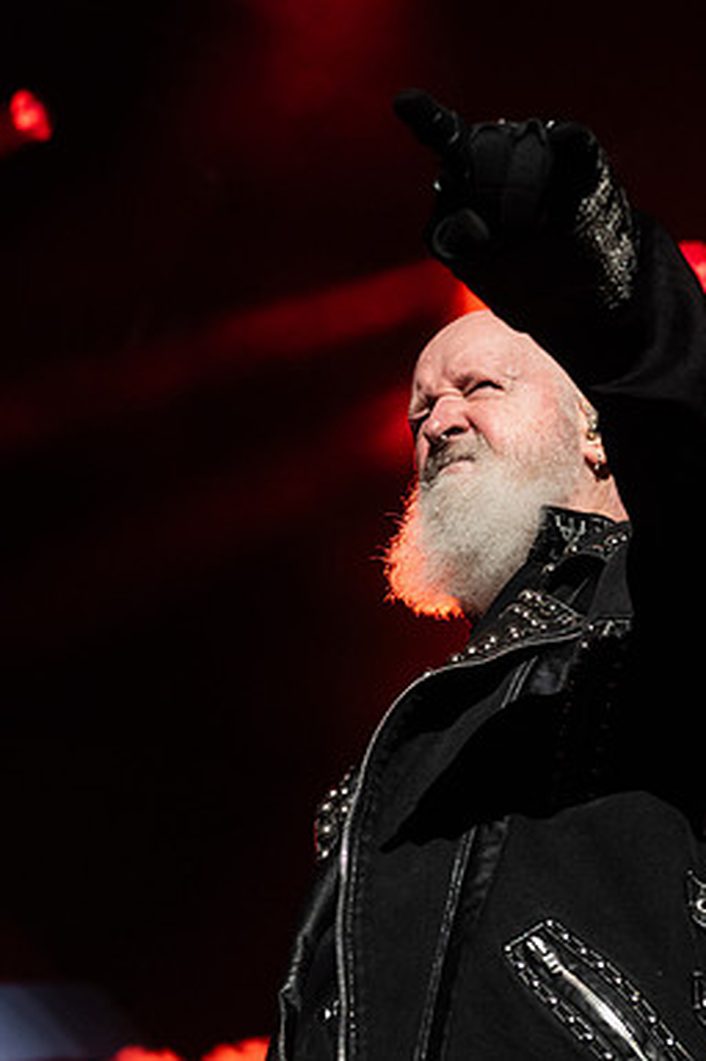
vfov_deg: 19.5
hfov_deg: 13.0
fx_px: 3094
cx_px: 527
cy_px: 466
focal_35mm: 105
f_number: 4
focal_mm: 55
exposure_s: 1/500
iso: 1600
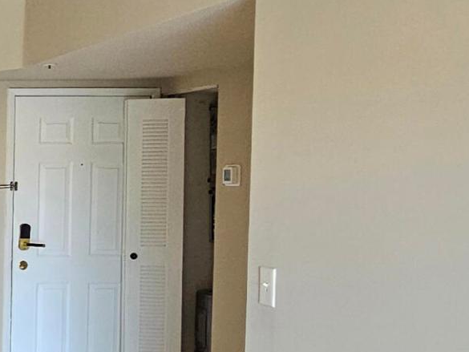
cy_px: 223
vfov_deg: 22.9
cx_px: -293
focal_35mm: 64
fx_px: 867
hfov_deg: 22.6
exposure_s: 1/60
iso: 250
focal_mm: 2.2
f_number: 2.2
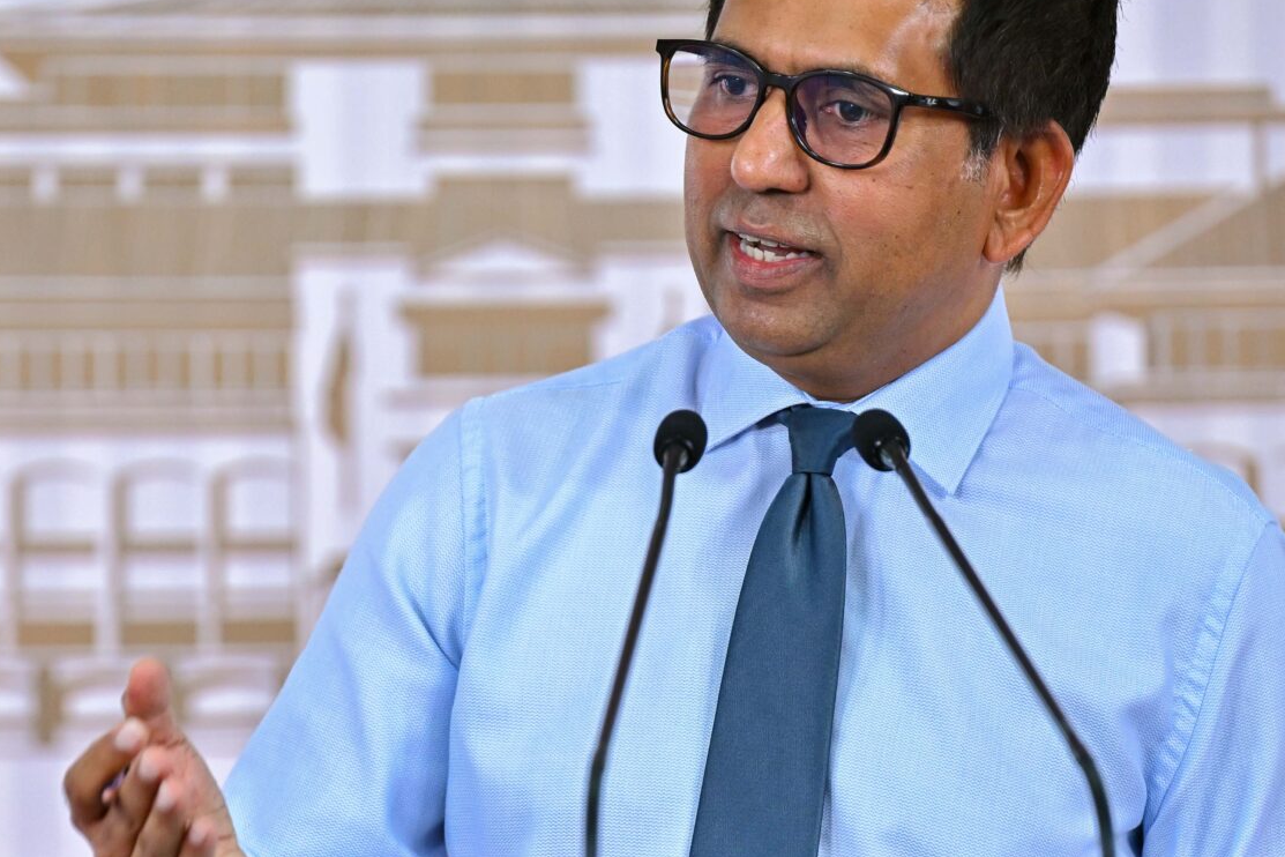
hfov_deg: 4.5
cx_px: 435
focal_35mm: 460
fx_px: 16418
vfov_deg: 3.0
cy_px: 674
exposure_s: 1/200
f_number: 2.8
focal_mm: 200
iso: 1000
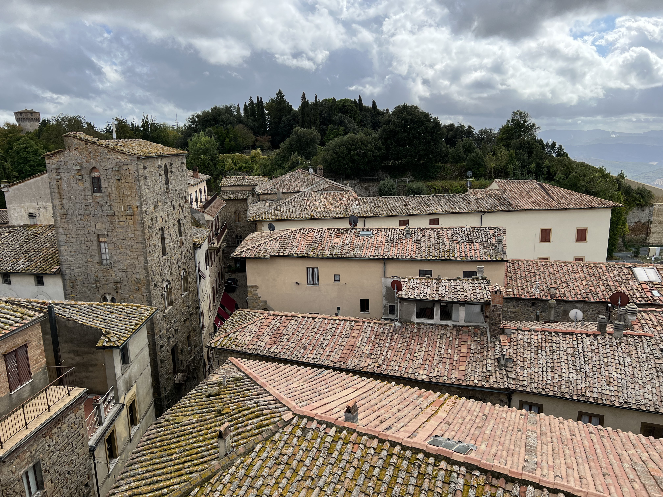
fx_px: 498
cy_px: 248
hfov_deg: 67.3
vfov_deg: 53.1
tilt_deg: -12.3
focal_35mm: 26
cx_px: 332
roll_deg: +1.8
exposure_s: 1/2915
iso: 50
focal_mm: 5.7
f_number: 1.5
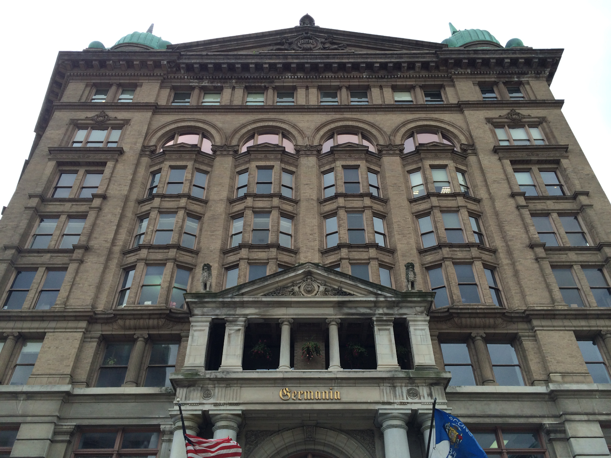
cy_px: 229
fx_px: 530
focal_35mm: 30
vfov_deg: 46.8
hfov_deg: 60.0
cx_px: 306
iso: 32
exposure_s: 1/672
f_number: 2.2
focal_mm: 4.12
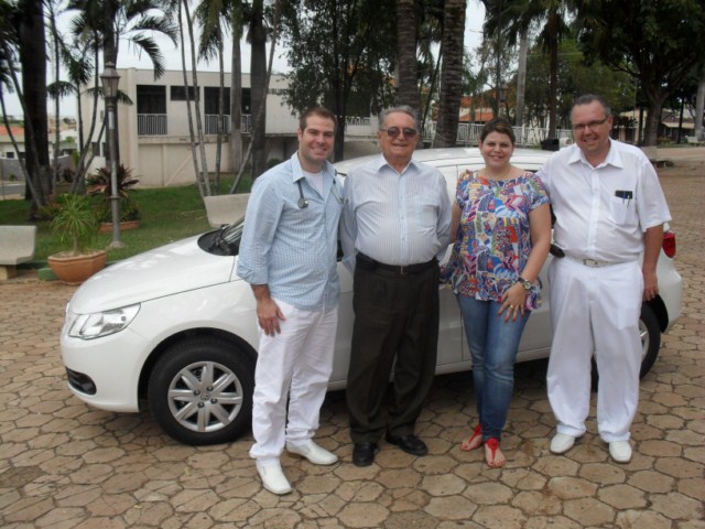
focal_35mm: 35
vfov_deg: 40.7
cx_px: 352
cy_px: 264
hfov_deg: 52.6
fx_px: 713
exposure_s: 1/125
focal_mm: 6.3
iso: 100
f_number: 8.4
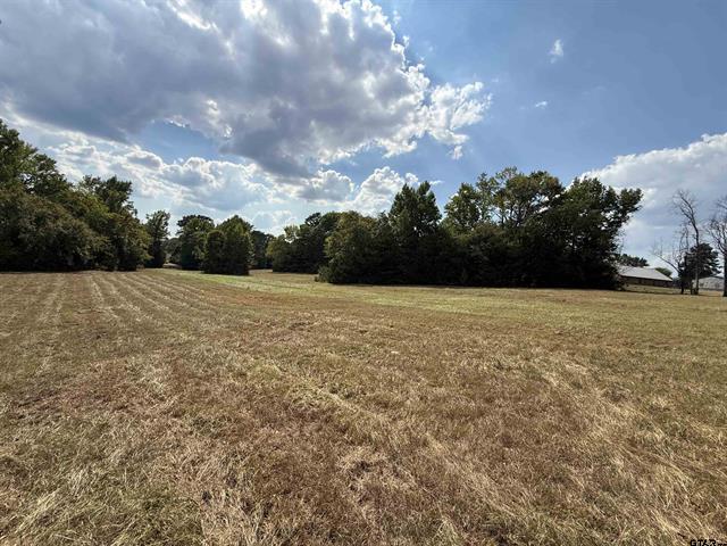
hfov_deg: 102.1
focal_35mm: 14
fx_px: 294
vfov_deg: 85.7
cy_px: 273
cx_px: 364
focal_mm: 2.22
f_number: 2.2
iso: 50
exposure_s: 1/2976
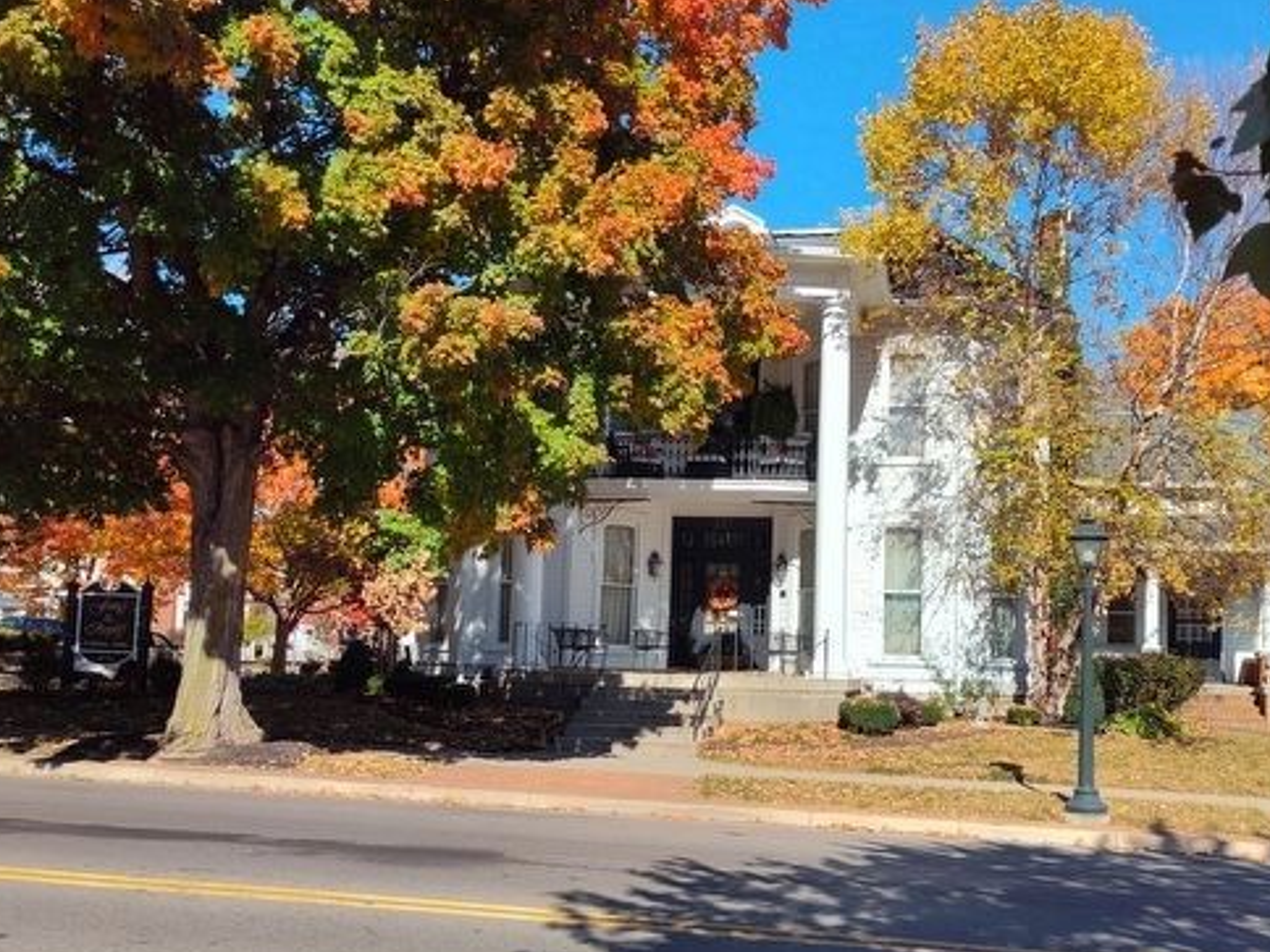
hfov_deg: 48.9
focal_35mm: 38
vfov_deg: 37.6
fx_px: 1394
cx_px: 714
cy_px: 559
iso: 100
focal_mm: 5.56
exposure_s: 1/1827
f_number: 1.8
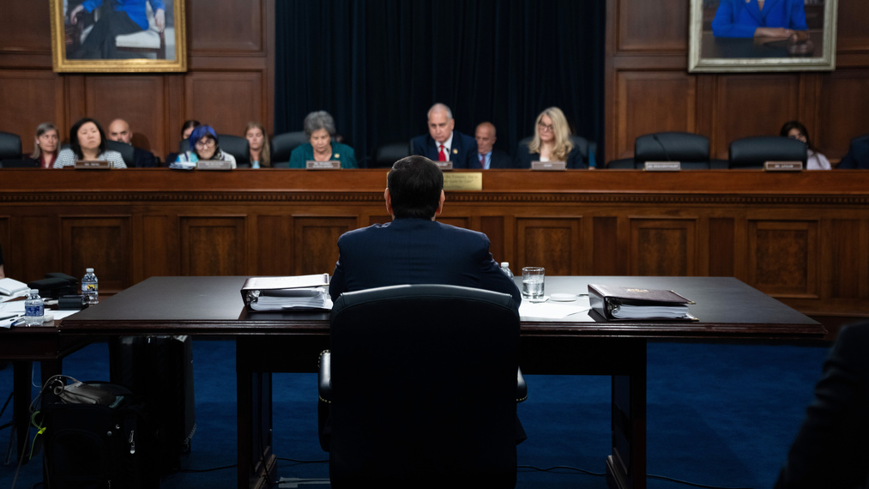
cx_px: 436
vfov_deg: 22.2
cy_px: 202
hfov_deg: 38.5
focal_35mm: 54
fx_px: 1244
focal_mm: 51
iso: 1600
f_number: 2.8
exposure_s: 1/250
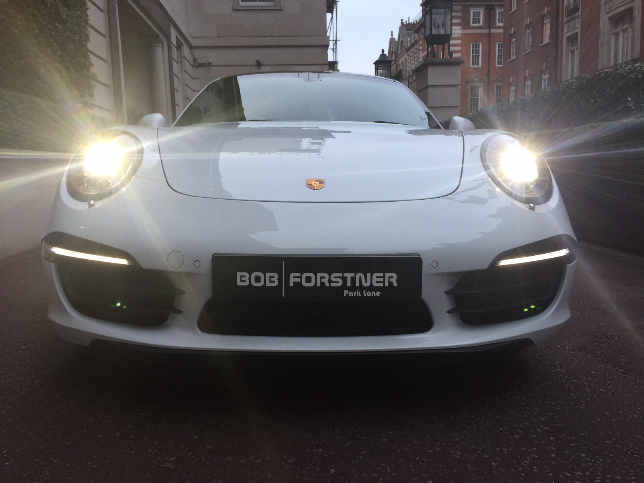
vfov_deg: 48.2
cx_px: 322
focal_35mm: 29
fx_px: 540
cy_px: 242
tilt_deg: -6.6
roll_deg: +1.3
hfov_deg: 61.7
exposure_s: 1/33
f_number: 2.2
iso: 32
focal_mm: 4.15
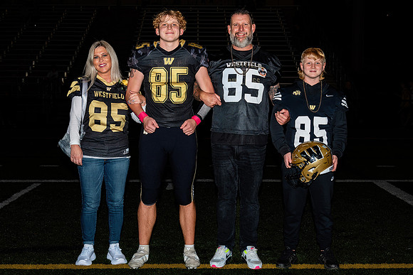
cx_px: 211
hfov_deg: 34.9
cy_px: 129
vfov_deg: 23.7
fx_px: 657
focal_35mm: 57
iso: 320
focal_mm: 32
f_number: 5
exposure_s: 1/200
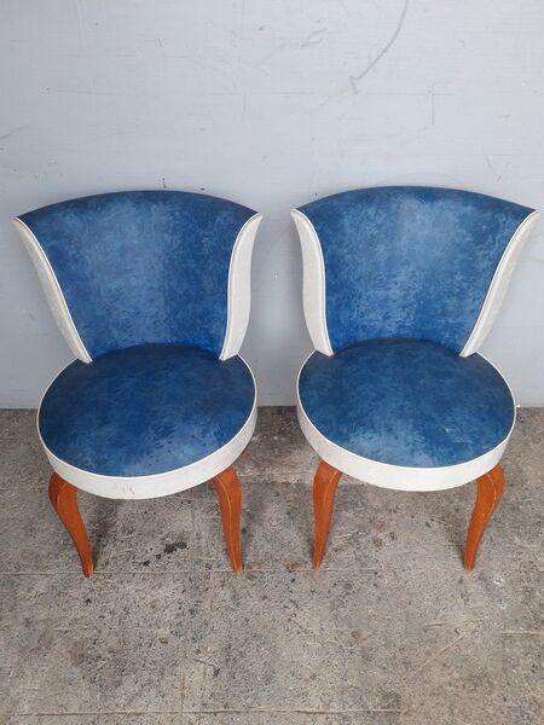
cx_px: 272
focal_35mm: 27
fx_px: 566
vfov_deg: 65.3
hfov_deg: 51.4
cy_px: 362
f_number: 1.9
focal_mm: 3.6
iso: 50
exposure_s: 1/100
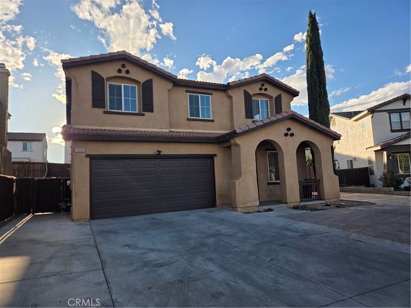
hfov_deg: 73.9
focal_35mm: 23
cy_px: 154
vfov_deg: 58.9
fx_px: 273
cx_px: 206
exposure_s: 1/5862
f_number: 1.8
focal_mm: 5.4
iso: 80
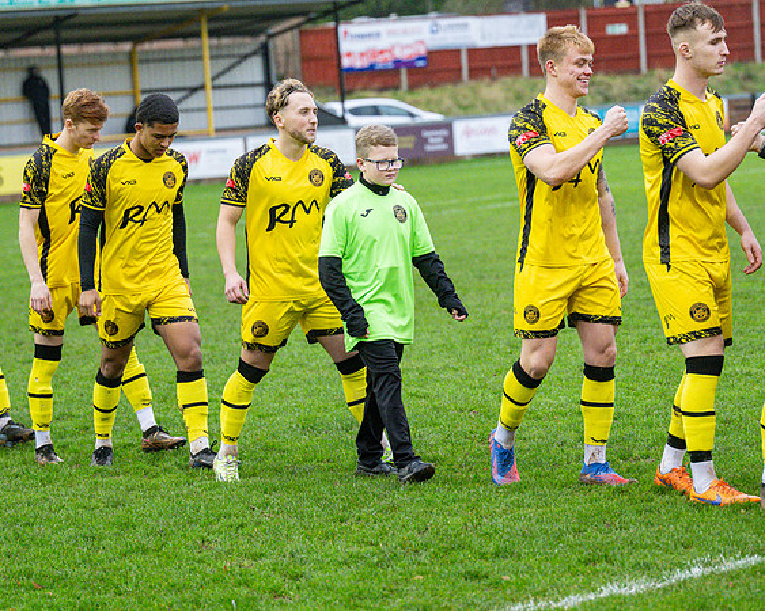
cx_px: 416
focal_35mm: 145
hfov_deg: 13.3
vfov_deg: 10.6
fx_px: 3290
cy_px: 306
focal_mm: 86
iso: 2000
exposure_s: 1/2000
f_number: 2.8
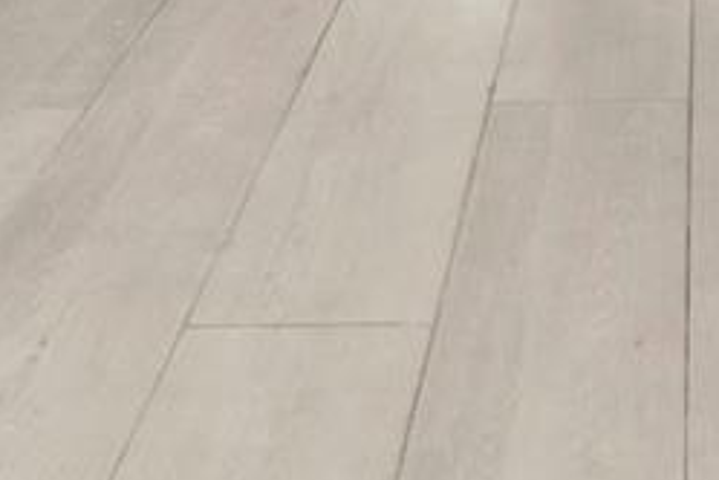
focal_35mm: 103
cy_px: -755
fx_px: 2057
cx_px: 731
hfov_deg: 19.2
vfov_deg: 10.8
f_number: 9
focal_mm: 16
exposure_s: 1.6
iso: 250
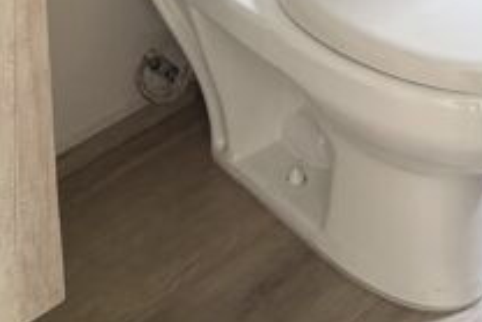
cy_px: -366
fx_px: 1045
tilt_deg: -13.8
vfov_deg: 14.1
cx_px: 368
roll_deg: -1.1
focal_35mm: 78
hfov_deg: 25.6
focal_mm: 5.96
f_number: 1.6
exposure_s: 1/60
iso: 200
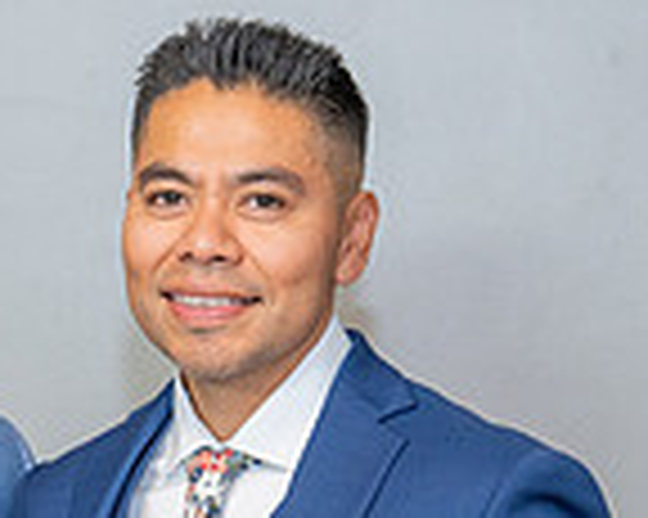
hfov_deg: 10.0
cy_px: 805
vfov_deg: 7.9
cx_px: -14
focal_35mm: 191
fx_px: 3661
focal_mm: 43
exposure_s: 1/125
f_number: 4.5
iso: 640
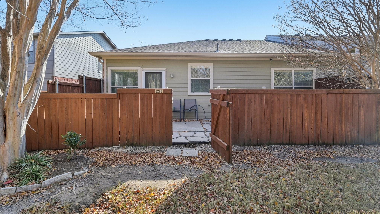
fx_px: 167
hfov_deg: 97.5
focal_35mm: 17
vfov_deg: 65.2
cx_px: 192
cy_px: 97
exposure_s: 1/320
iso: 400
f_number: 8
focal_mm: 15.5
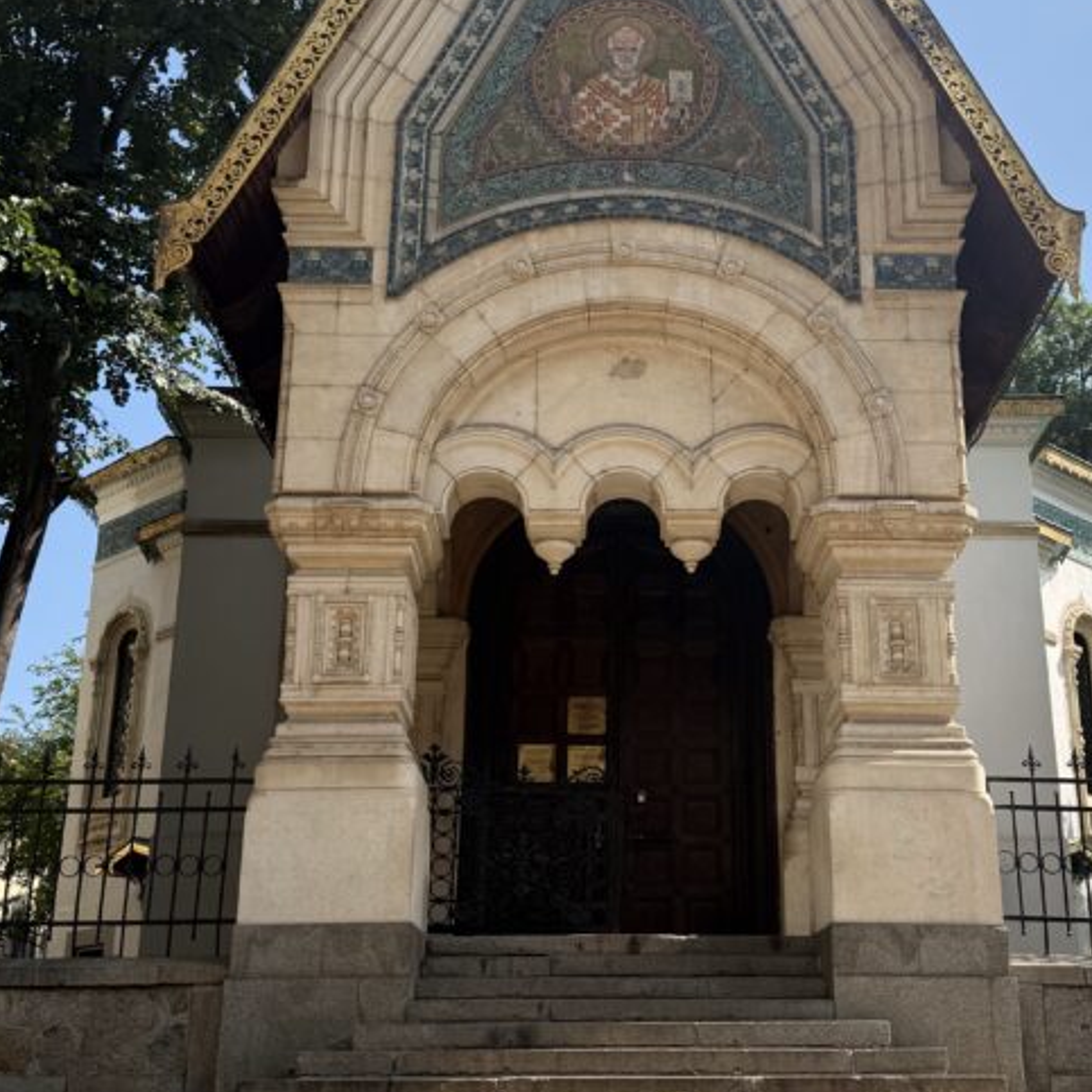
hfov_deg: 37.4
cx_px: 640
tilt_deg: +19.5
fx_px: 1606
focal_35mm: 45
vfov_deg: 37.6
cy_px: 549
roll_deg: -0.2
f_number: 1.78
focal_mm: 6.76
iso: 100
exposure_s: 1/3759
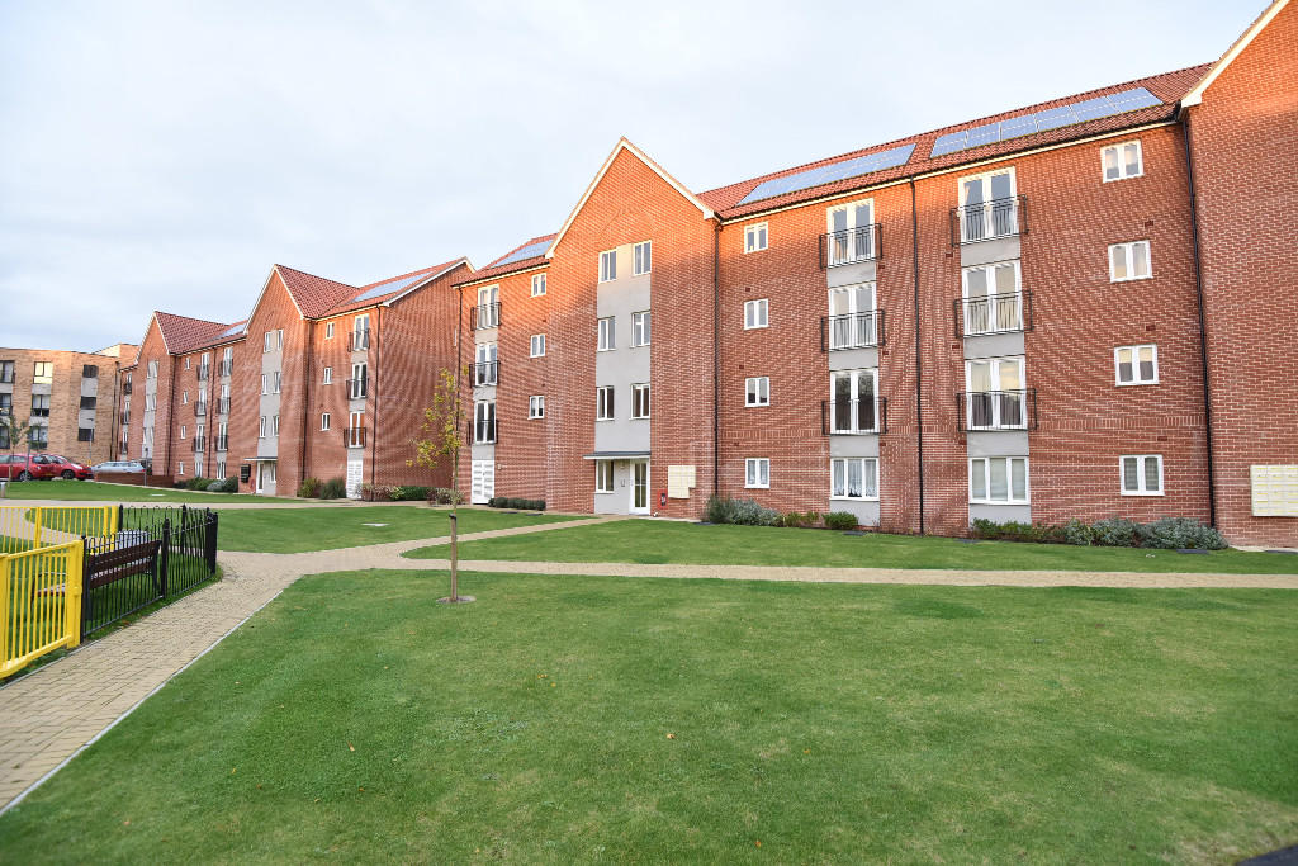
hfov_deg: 96.7
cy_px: 433
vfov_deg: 73.8
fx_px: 577
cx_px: 649
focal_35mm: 16
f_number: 5
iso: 800
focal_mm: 16
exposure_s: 1/100
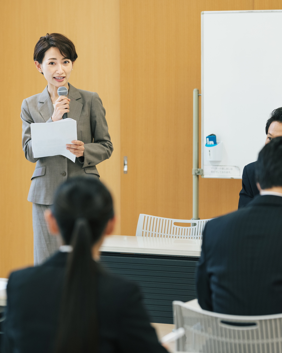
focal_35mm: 149
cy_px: 176
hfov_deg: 10.3
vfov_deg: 12.9
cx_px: 60
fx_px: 1555
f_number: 2.8
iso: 640
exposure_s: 1/200
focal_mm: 105
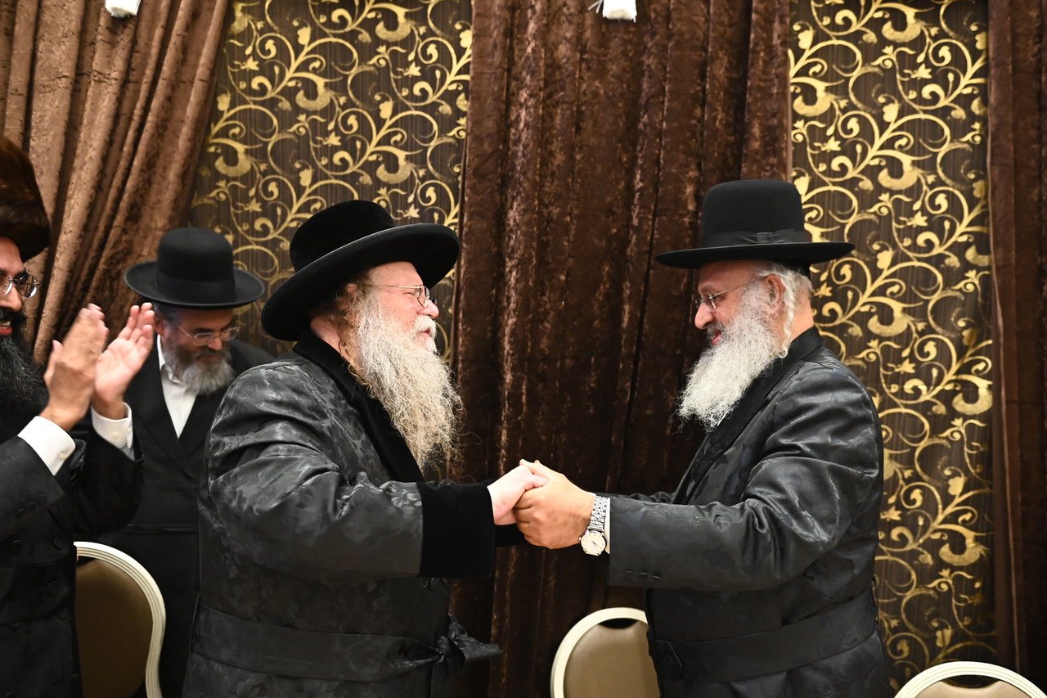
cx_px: 565
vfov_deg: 37.8
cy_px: 350
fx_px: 1018
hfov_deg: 54.4
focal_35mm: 35
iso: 2500
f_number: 3.2
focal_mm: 32
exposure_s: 1/200
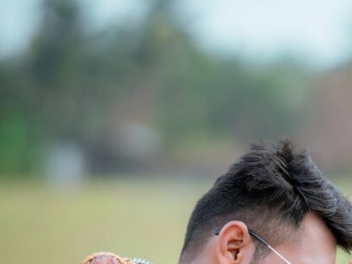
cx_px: 275
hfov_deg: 9.5
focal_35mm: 207
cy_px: 372
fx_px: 2105
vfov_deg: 7.1
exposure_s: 1/3200
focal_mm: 85
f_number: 1.4
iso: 100
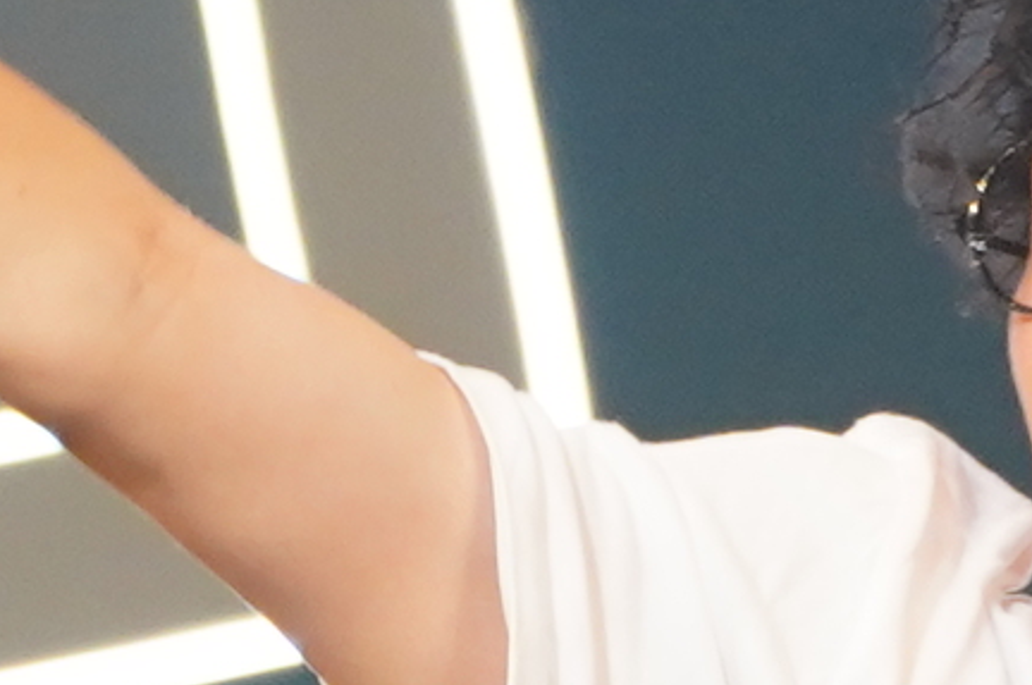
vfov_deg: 0.6
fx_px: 62393
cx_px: 977
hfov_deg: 0.9
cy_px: 1024
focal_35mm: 2179
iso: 1600
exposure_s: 1/200
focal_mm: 209
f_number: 5.6
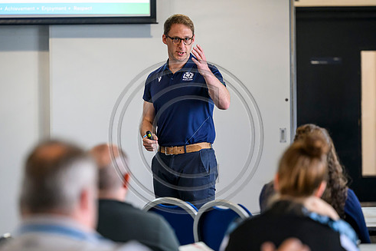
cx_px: 214
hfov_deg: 10.2
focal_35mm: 201
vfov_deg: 6.8
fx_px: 2099
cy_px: 137
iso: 2500
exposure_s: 1/500
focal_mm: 140
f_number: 2.8
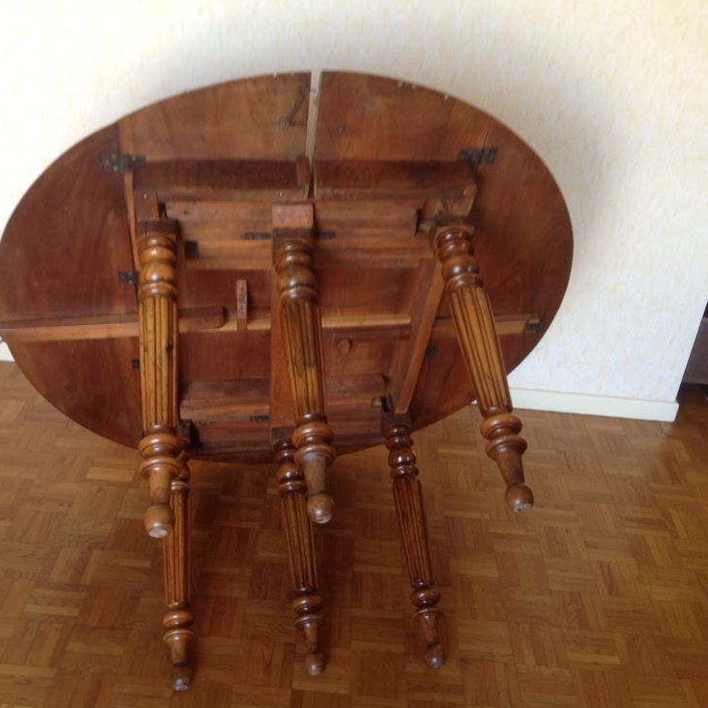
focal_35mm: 42
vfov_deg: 40.0
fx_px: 972
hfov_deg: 40.0
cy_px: 356
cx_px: 345
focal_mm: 4.28
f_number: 2.4
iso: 50
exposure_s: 1/17
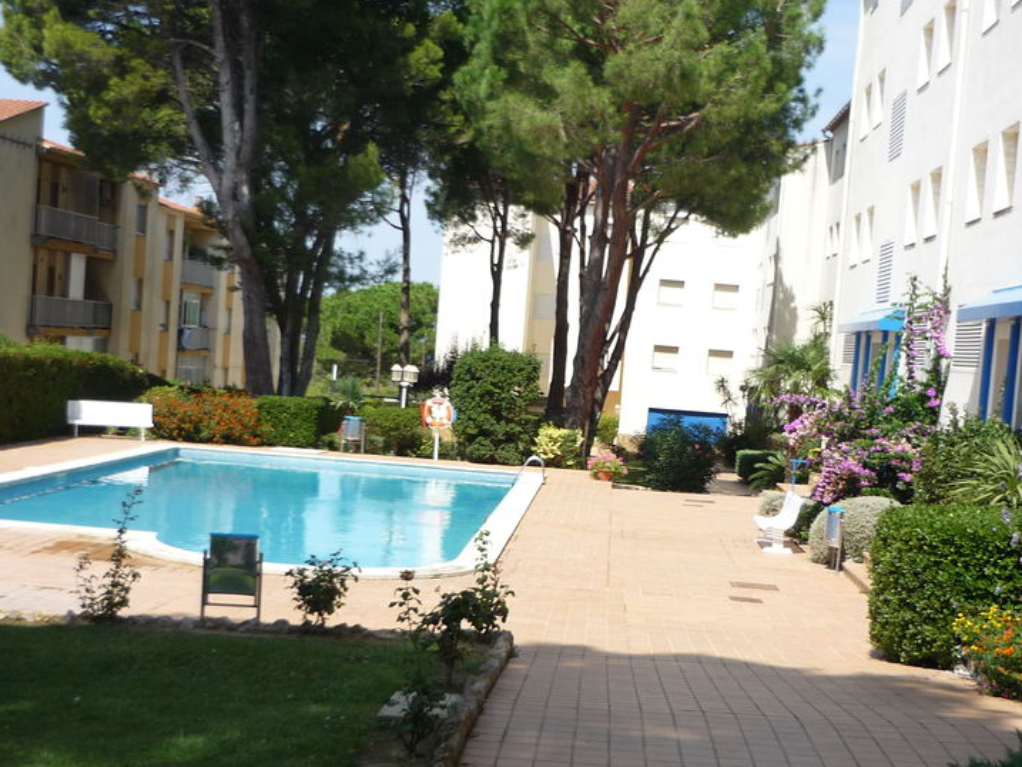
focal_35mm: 53
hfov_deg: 36.1
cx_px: 567
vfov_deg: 27.4
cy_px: 483
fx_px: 1565
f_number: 8
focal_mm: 6.3
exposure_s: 1/125
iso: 100
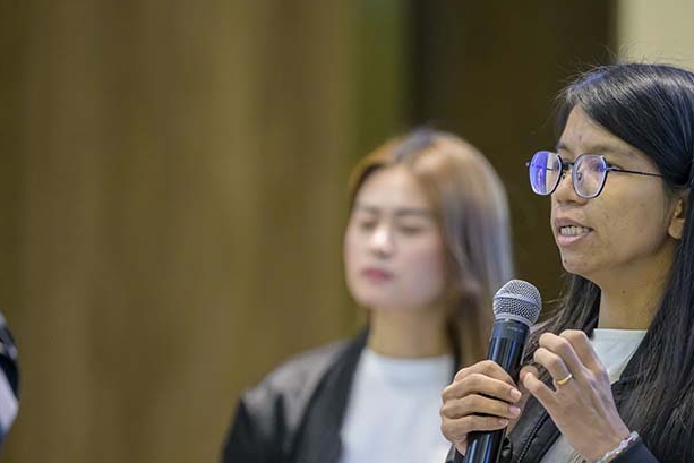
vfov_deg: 4.4
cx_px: 483
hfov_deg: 6.6
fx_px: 6035
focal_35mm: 313
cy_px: 353
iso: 2800
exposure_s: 1/250
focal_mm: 200
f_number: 2.8
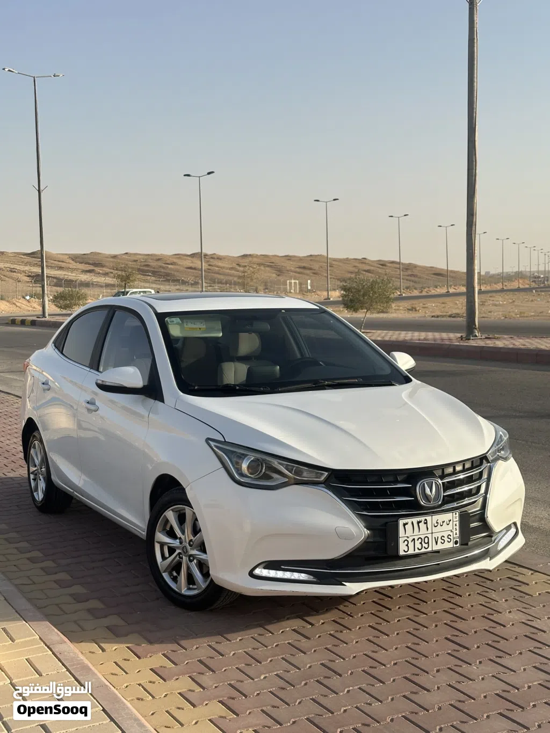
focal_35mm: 48
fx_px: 1017
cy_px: 366
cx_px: 275
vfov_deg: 39.7
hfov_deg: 30.3
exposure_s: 1/3257
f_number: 1.78
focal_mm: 6.86
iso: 64
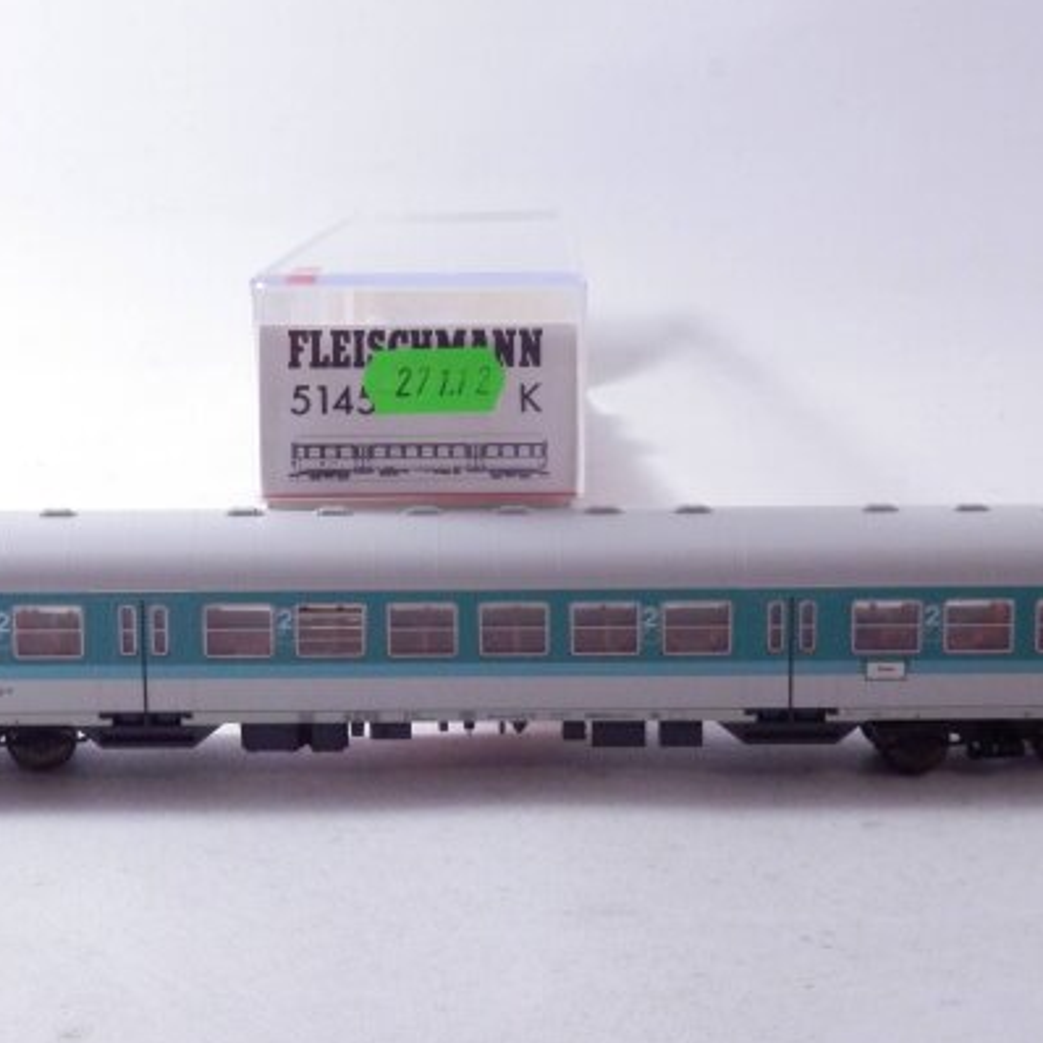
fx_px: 3000
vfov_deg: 19.7
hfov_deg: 19.7
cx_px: 469
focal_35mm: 88
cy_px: 532
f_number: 4.4
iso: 800
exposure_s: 1/160
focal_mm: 11.9
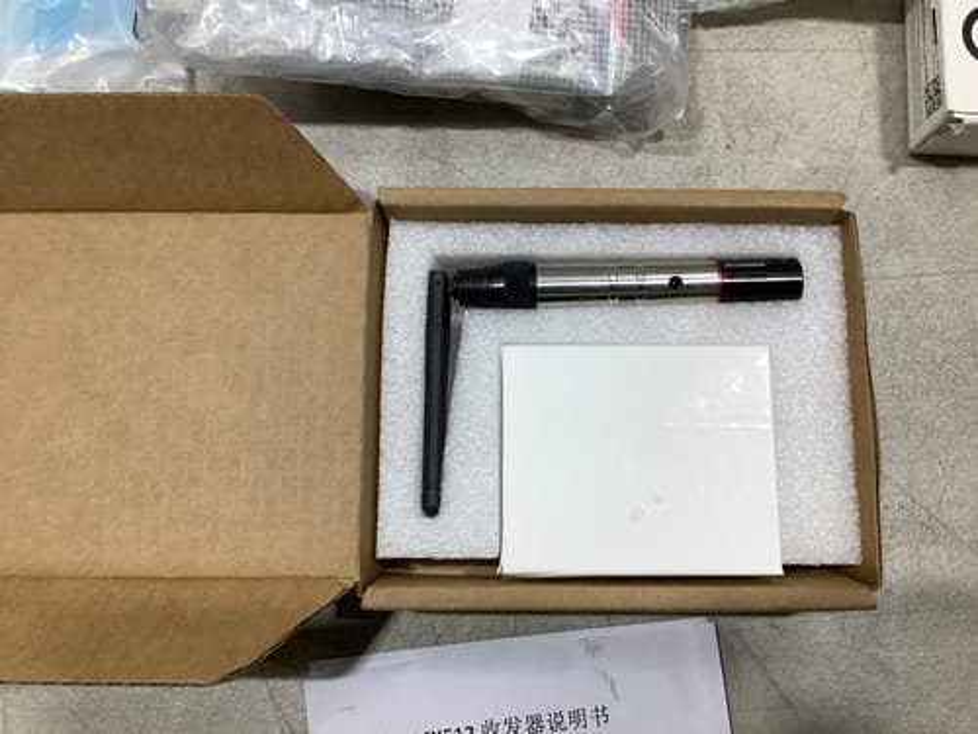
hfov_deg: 58.4
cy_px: 367
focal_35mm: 31
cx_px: 489
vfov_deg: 45.4
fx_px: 876
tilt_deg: -80.1
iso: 50
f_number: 2.4
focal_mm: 3.3
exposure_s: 1/100
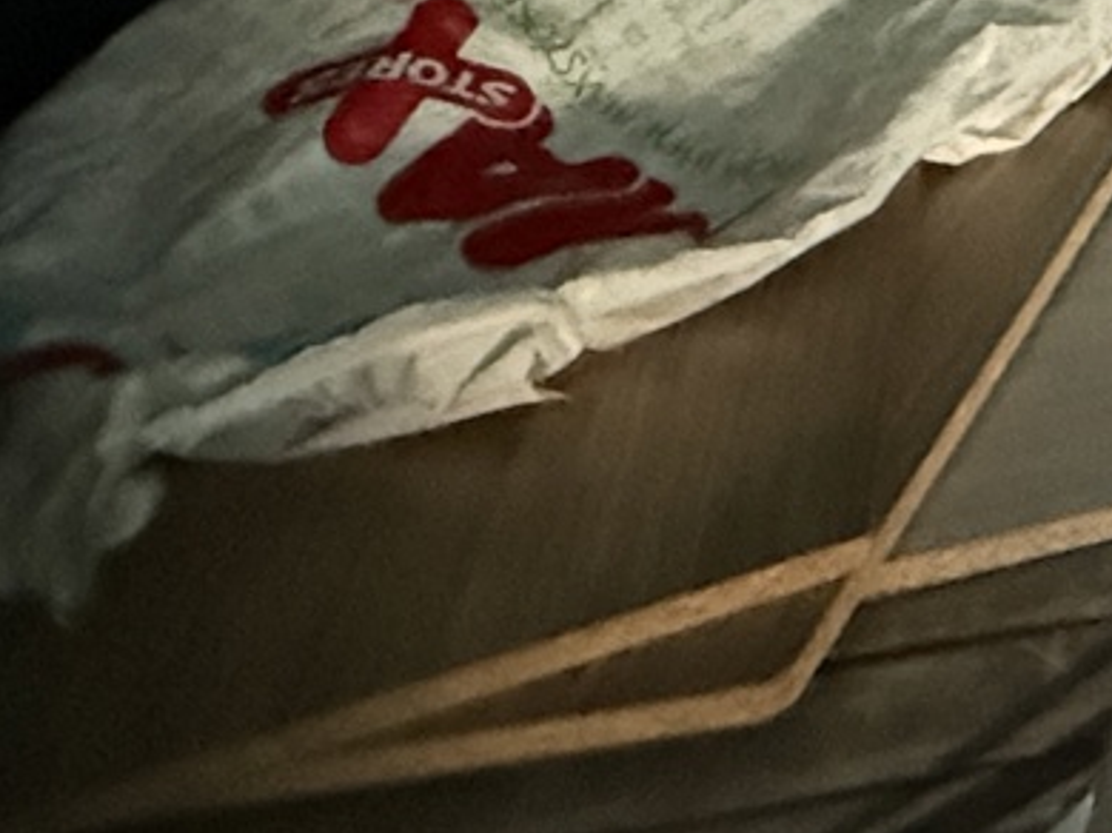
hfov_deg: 18.2
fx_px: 2215
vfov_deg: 15.8
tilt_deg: -0.5
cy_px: -913
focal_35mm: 69
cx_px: 2253
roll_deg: -0.2
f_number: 2.2
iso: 1600
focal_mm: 2.22
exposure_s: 1/30
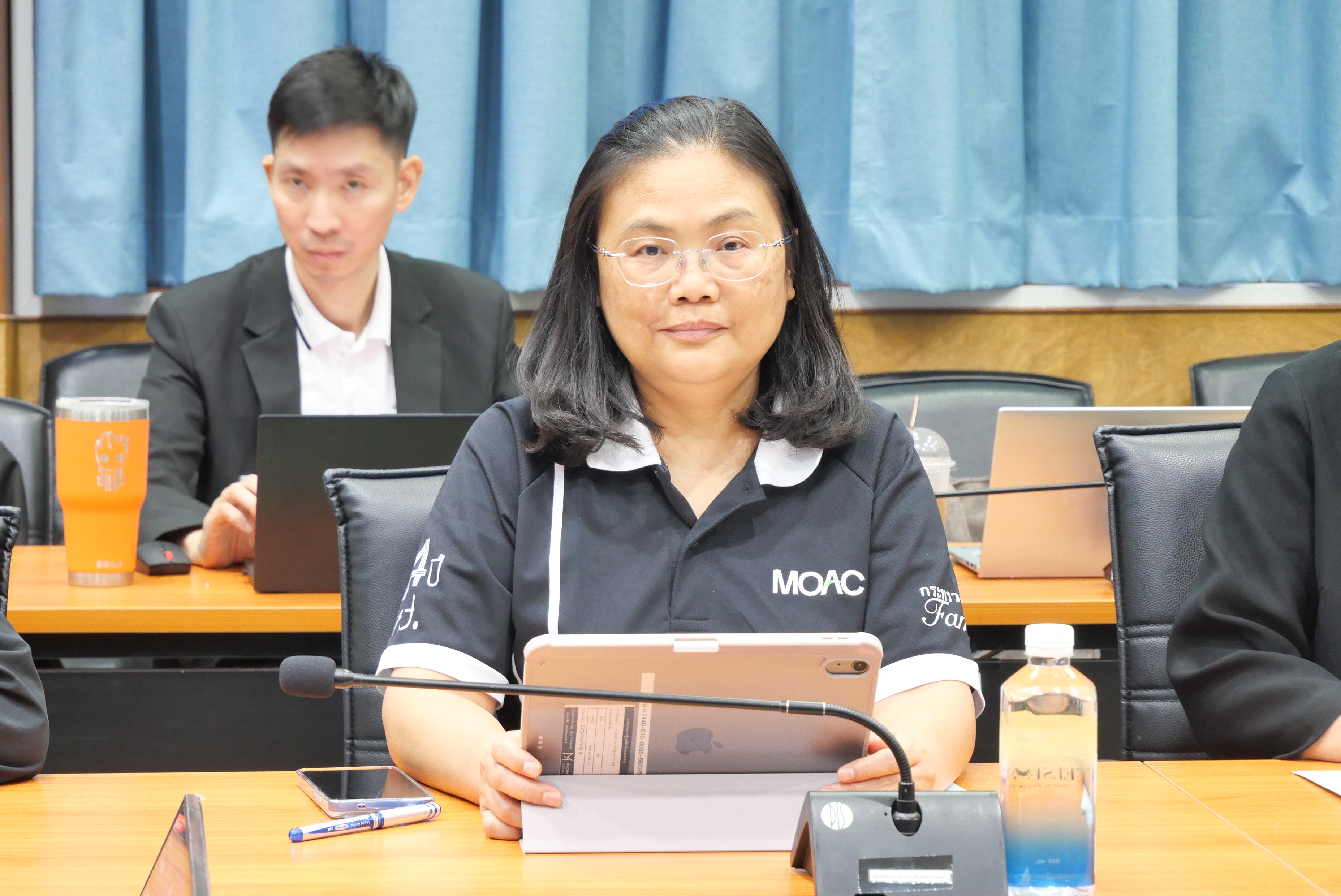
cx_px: 670
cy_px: 448
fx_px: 3839
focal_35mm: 103
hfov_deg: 19.8
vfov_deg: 13.3
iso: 1000
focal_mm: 50
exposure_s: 1/6
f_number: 5.6
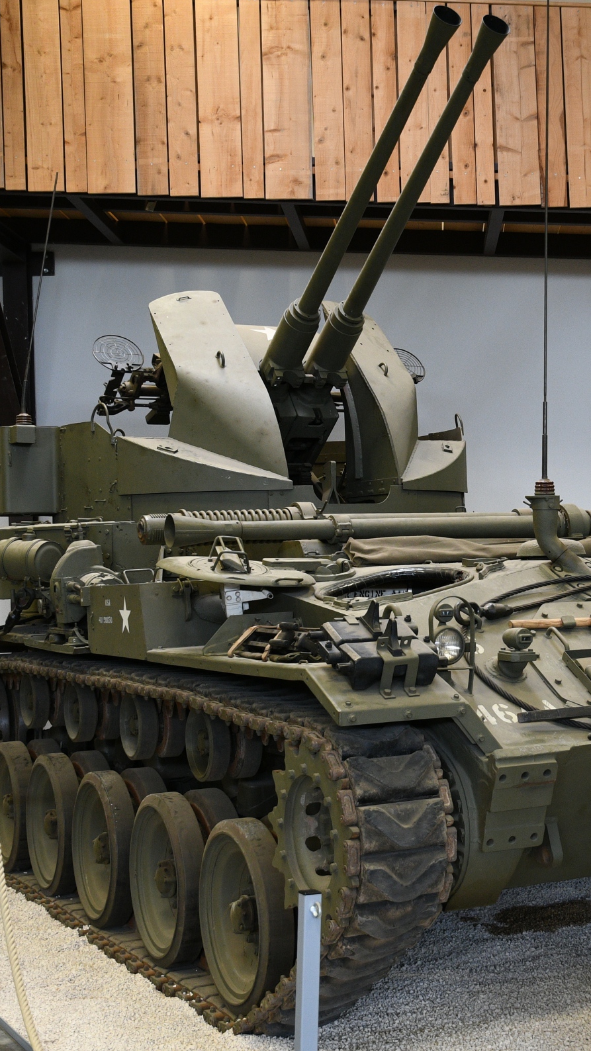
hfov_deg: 20.7
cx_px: 508
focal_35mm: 57
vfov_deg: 36.6
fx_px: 1588
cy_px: 526
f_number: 4
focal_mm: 24
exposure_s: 1/60
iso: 800
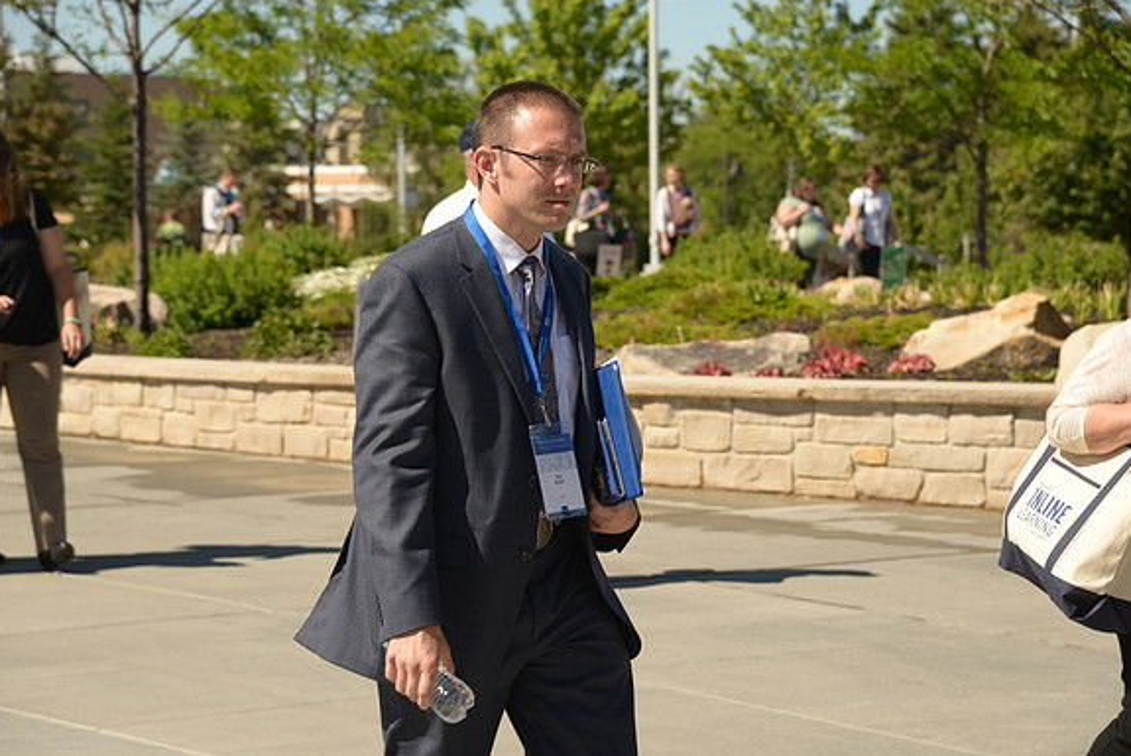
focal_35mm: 121
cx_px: 565
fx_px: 3803
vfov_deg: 11.3
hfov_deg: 16.9
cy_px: 377
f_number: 8
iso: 100
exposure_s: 1/250
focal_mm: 120
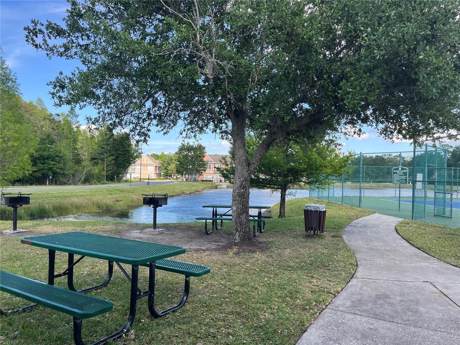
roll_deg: -0.4
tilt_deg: +0.2
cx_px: 230
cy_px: 172
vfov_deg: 53.1
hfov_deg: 67.3
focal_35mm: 26
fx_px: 346
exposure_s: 1/920
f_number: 1.6
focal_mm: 5.1
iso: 50
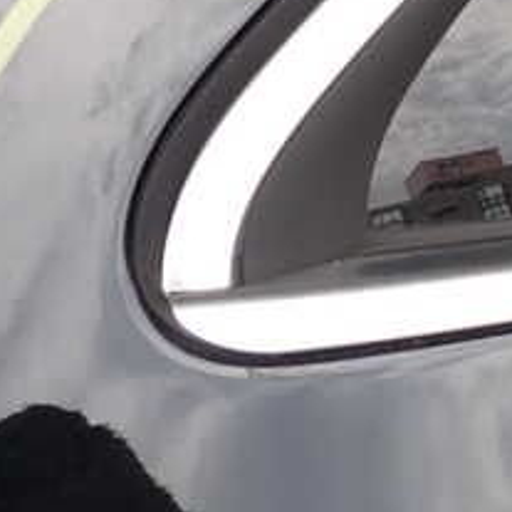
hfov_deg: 23.9
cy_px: -15
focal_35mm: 64
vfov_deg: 25.4
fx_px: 1071
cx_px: 651
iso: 100
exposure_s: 1/400
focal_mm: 4.5
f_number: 2.8
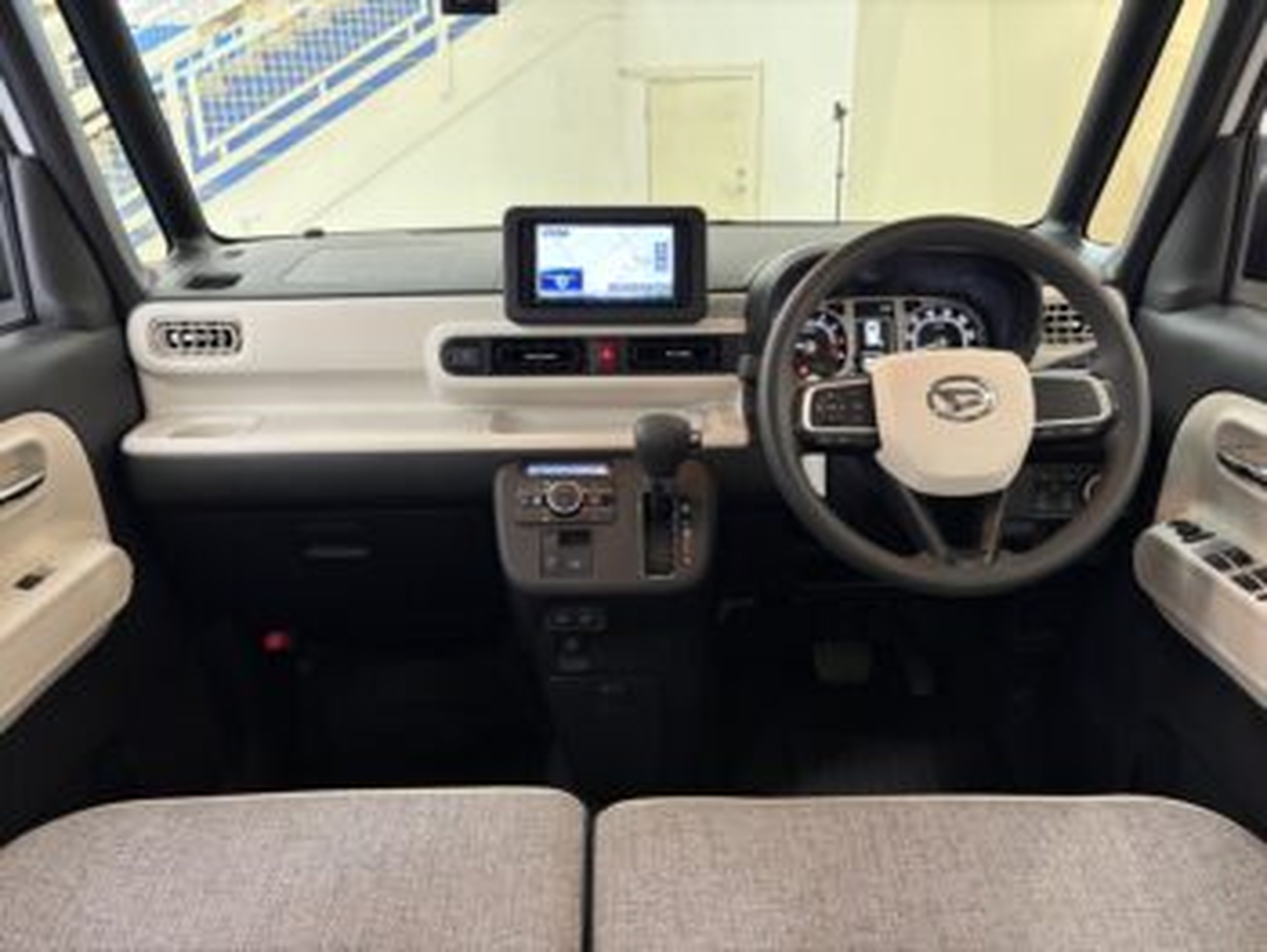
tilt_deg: -20.6
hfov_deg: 67.3
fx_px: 952
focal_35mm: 26
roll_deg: +2.3
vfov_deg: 53.1
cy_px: 476
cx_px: 634
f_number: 1.6
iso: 320
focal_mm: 5.96
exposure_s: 1/50
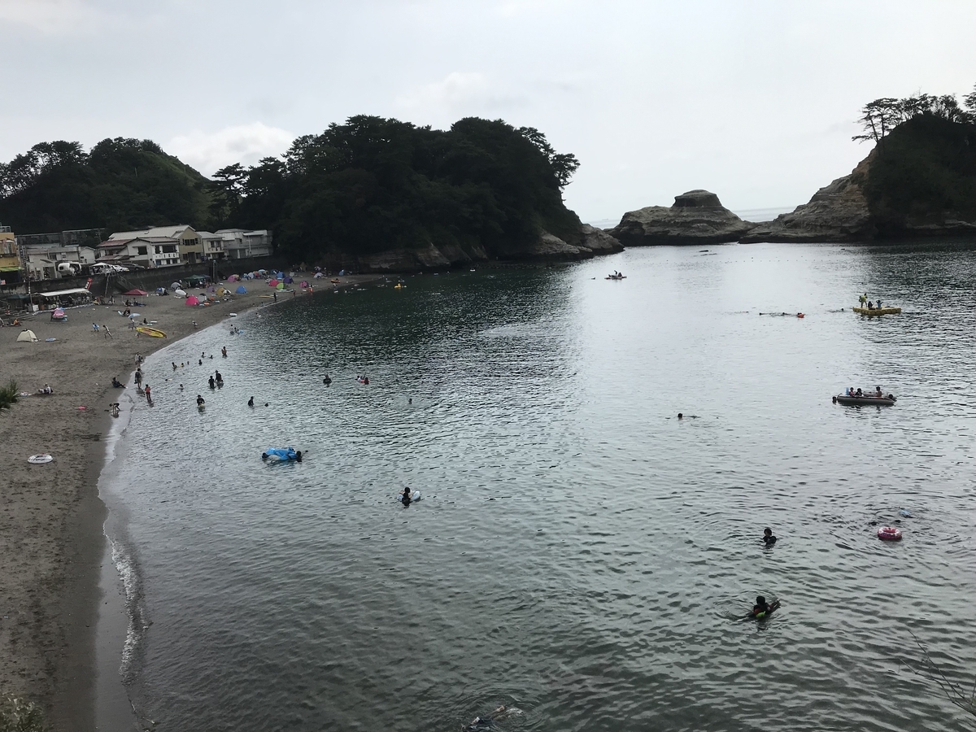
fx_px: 789
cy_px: 366
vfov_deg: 49.7
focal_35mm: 28
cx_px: 488
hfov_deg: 63.4
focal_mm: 3.99
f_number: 1.8
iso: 25
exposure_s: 1/5650
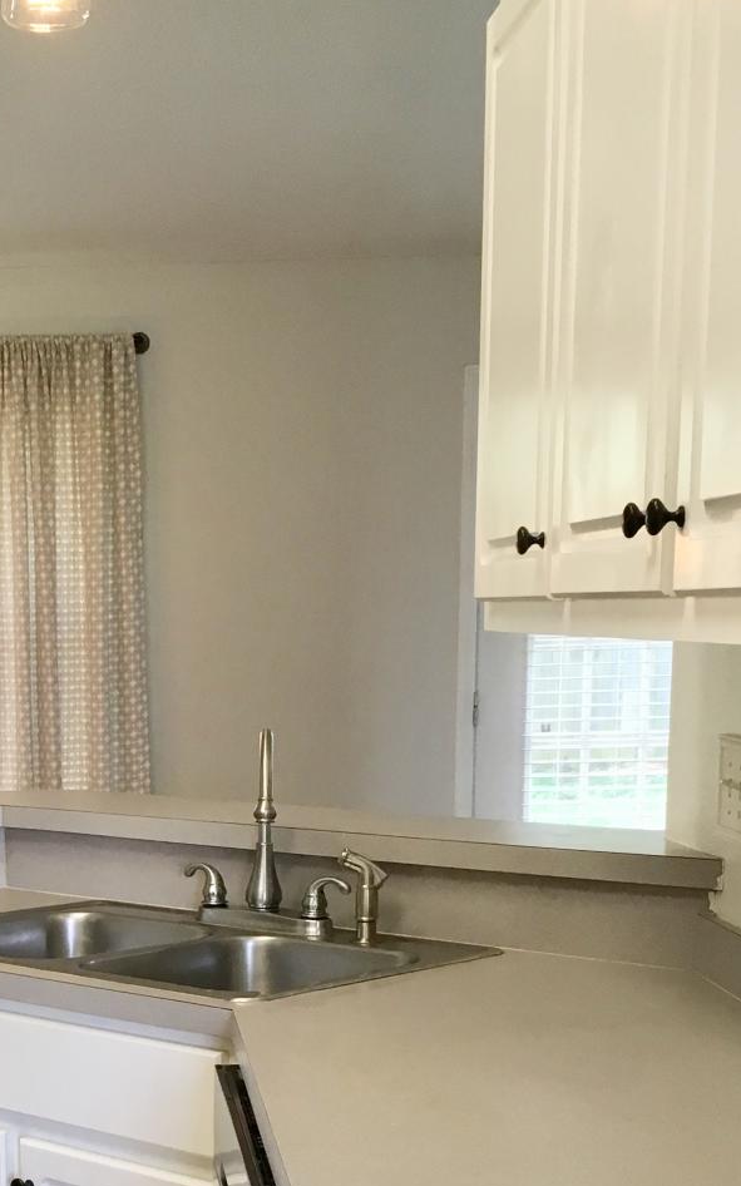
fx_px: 2101
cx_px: 8
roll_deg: +0.7
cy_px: 1003
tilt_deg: -10.1
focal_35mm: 65
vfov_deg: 30.5
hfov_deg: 19.5
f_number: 2.2
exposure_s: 1/30
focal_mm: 4.15
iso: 25
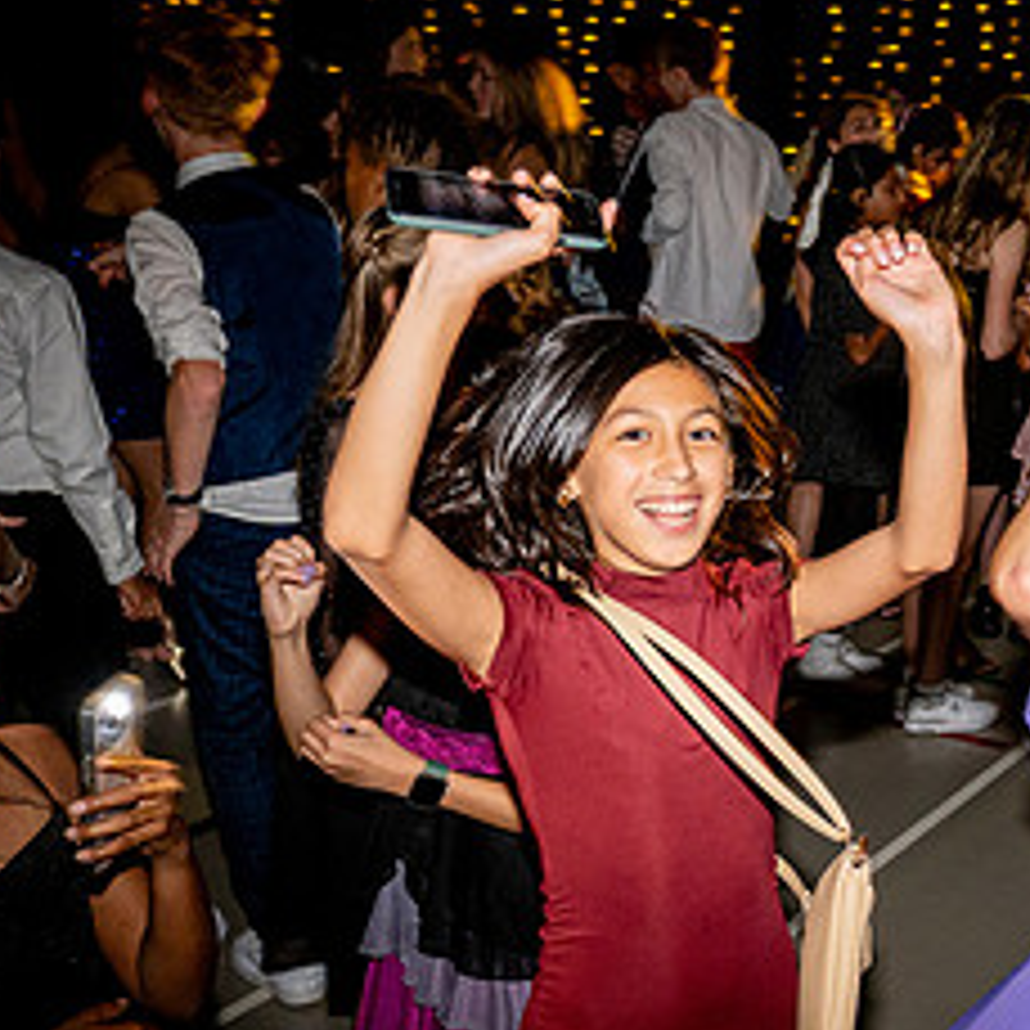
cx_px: 1273
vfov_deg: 30.5
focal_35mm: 56
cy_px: 573
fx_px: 1885
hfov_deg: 26.7
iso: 1250
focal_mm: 26
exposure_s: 1/100
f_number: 4
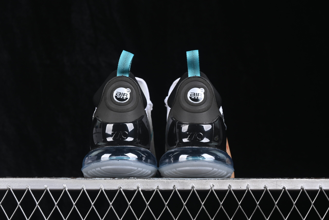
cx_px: 164
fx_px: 685
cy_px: 110
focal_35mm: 75
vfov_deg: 18.2
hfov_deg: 27.0
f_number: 6.3
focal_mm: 50
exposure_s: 1/60
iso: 160
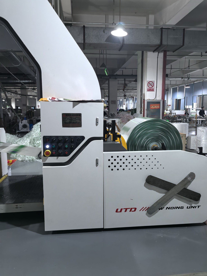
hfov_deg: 51.4
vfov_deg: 65.3
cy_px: 138
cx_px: 104
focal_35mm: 27
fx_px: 215
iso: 320
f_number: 1.4
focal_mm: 5.75
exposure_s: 1/40
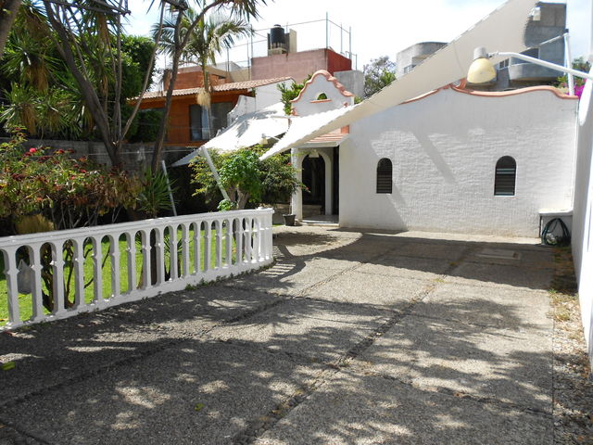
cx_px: 296
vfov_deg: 53.1
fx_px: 445
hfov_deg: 67.3
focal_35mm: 26
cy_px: 222
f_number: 3.2
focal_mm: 4.6
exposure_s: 1/640
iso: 80
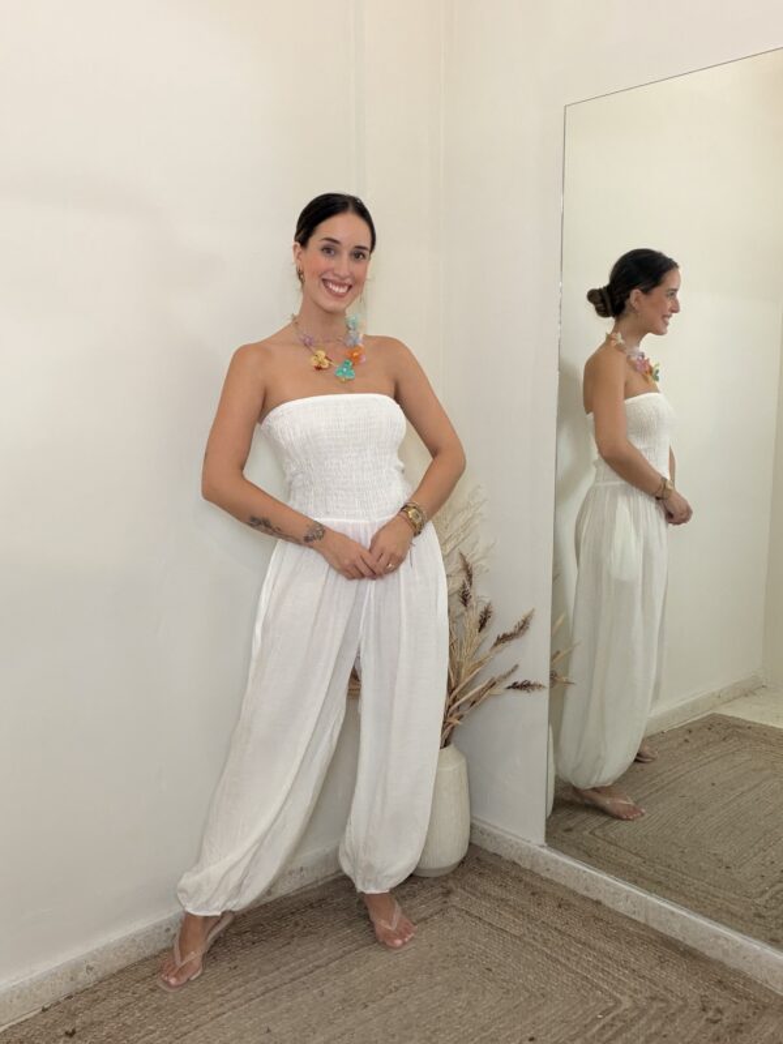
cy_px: 522
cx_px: 392
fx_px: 905
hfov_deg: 46.8
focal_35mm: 30
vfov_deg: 60.0
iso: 125
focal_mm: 2.71
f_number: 1.9
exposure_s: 1/60
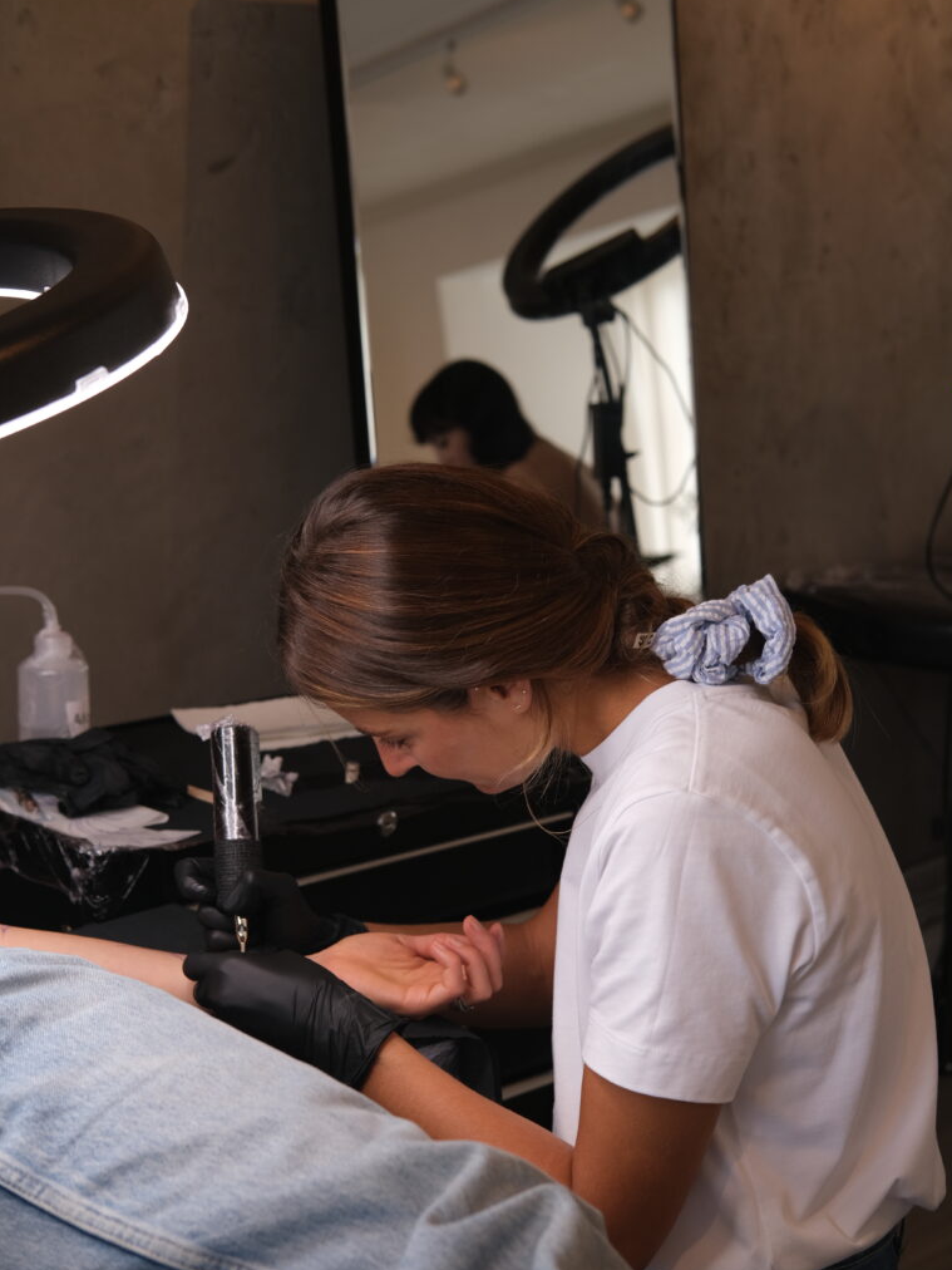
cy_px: 674
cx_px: 480
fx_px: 2127
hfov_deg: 25.2
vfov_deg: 33.2
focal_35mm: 58
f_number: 4
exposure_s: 1/52
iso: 200
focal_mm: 35
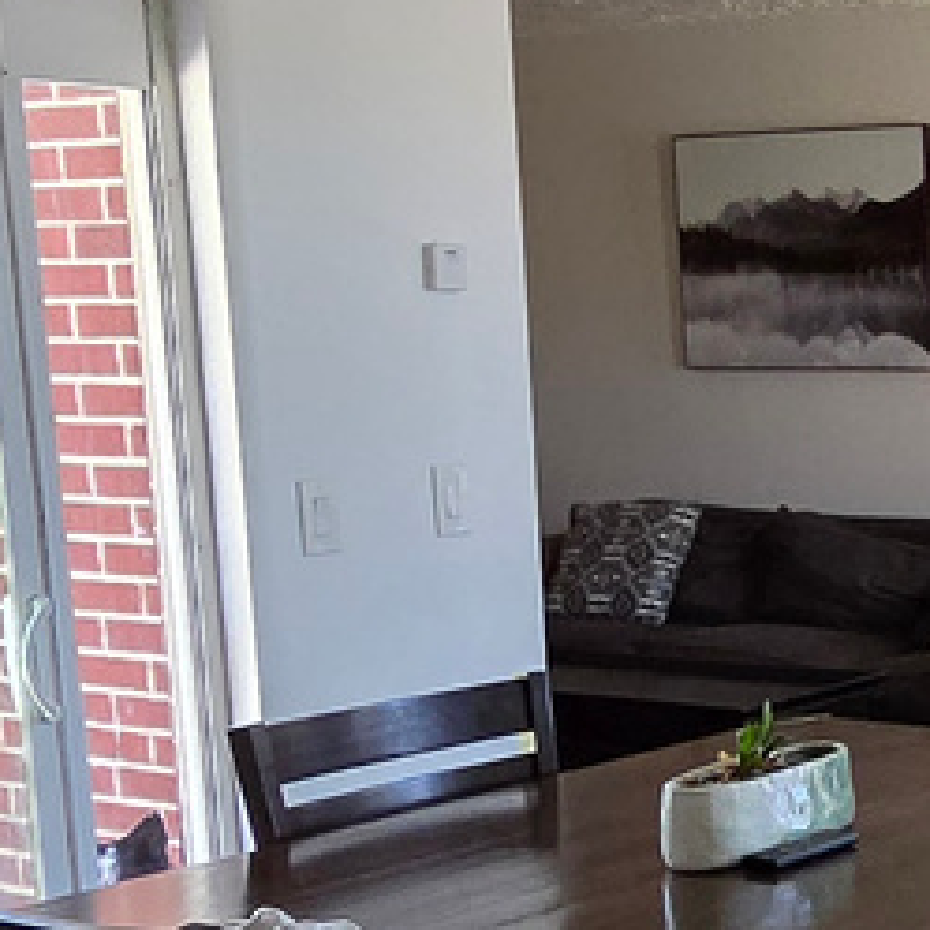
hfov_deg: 22.4
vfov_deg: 24.0
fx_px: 2158
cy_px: 721
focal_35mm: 71
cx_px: 1124
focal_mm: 2.2
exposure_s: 1/120
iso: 320
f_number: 2.2
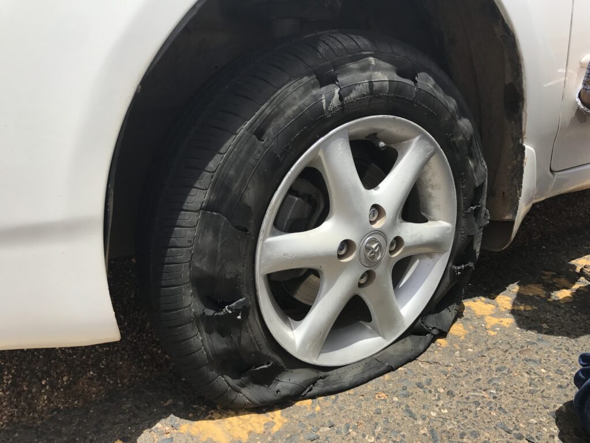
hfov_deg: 63.4
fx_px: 477
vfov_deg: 49.7
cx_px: 295
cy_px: 222
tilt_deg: -18.1
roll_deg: +0.8
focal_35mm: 28
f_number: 1.8
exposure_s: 1/2591
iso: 20
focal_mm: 3.99
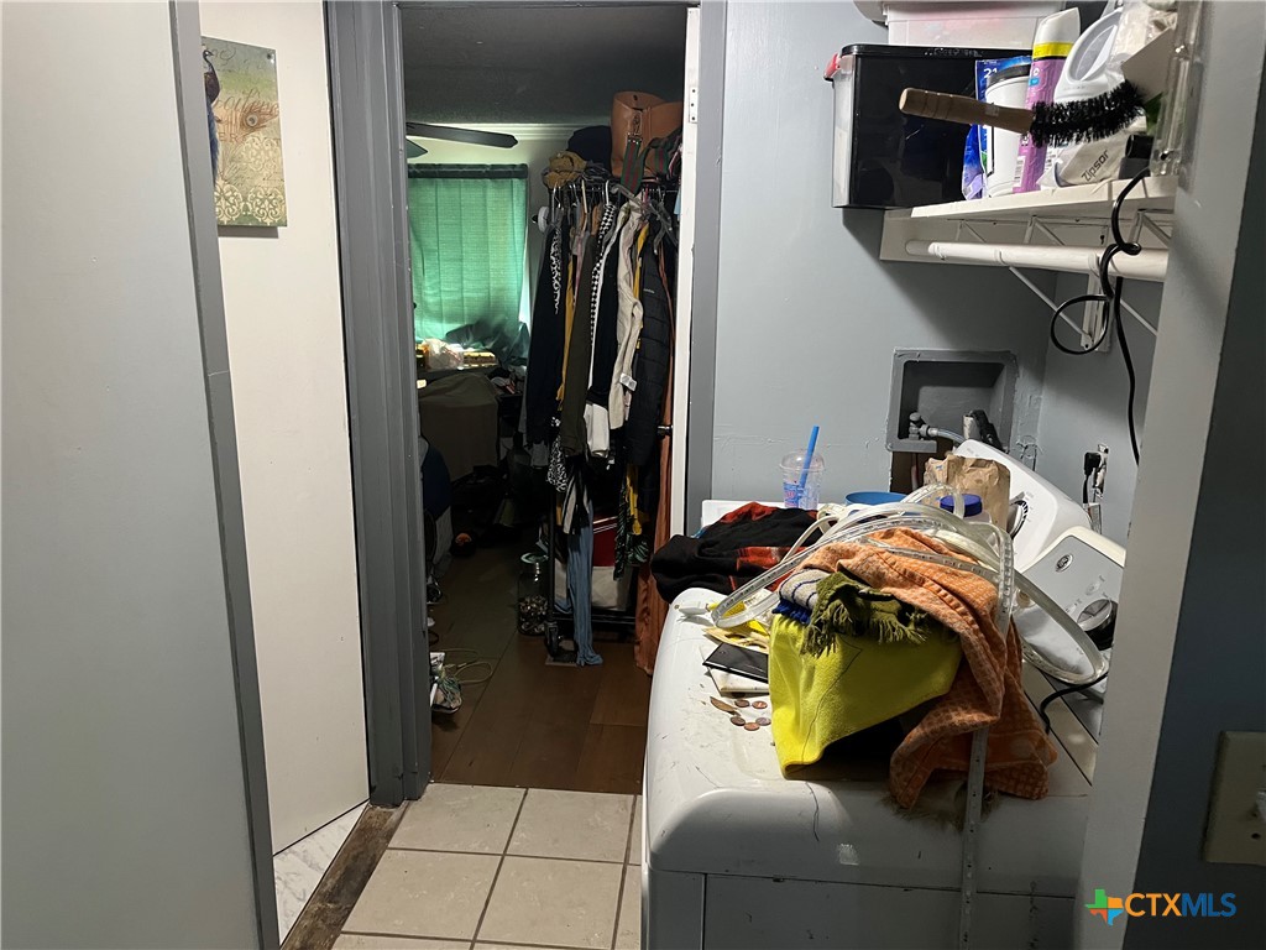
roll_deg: -0.6
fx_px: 951
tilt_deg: -13.8
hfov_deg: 67.3
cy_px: 475
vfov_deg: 53.1
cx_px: 633
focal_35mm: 26
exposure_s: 1/60
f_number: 1.6
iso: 320
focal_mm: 5.1
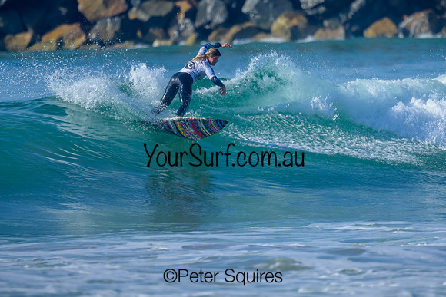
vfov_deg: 1.3
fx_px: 13607
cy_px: 120
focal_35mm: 1098
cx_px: 228
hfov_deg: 1.9
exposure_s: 1/2000
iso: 400
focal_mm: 800
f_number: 6.3
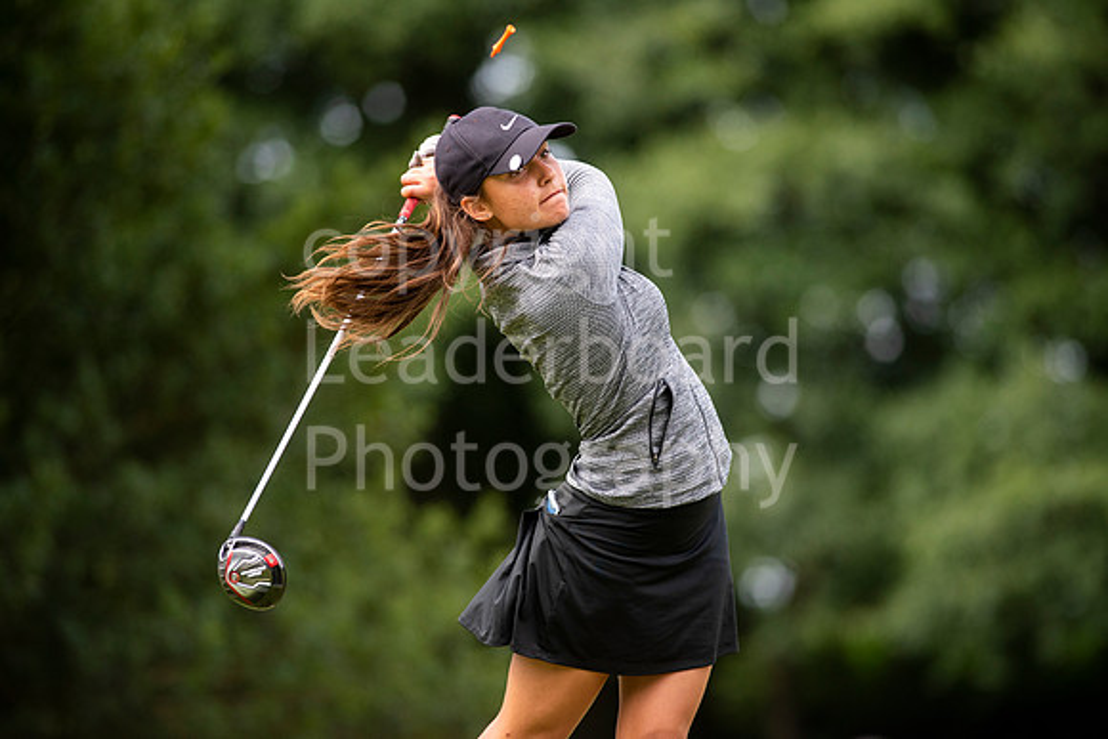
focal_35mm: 300
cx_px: 554
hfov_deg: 6.9
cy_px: 370
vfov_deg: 4.6
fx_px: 9235
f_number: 4
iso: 400
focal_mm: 300
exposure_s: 1/3200
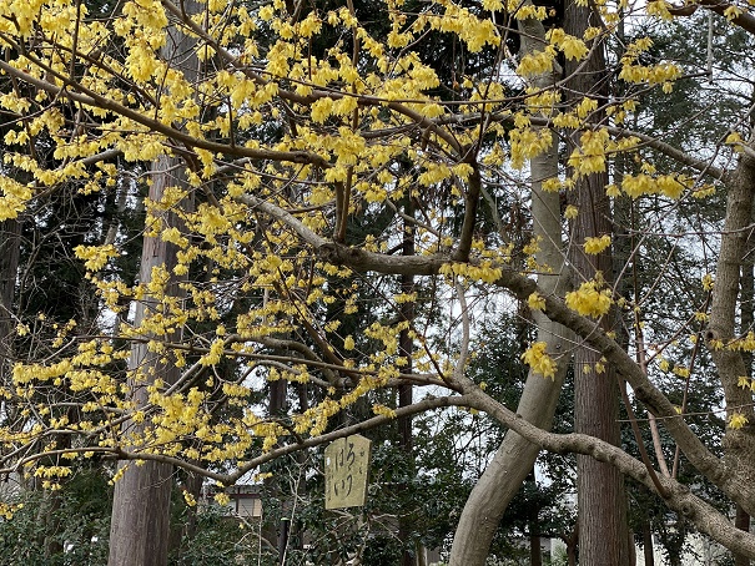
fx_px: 1134
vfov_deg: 28.0
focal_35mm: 52
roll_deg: -1.4
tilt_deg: +14.7
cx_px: 378
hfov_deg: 36.8
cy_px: 283
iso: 25
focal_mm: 6
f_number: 2
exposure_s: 1/122
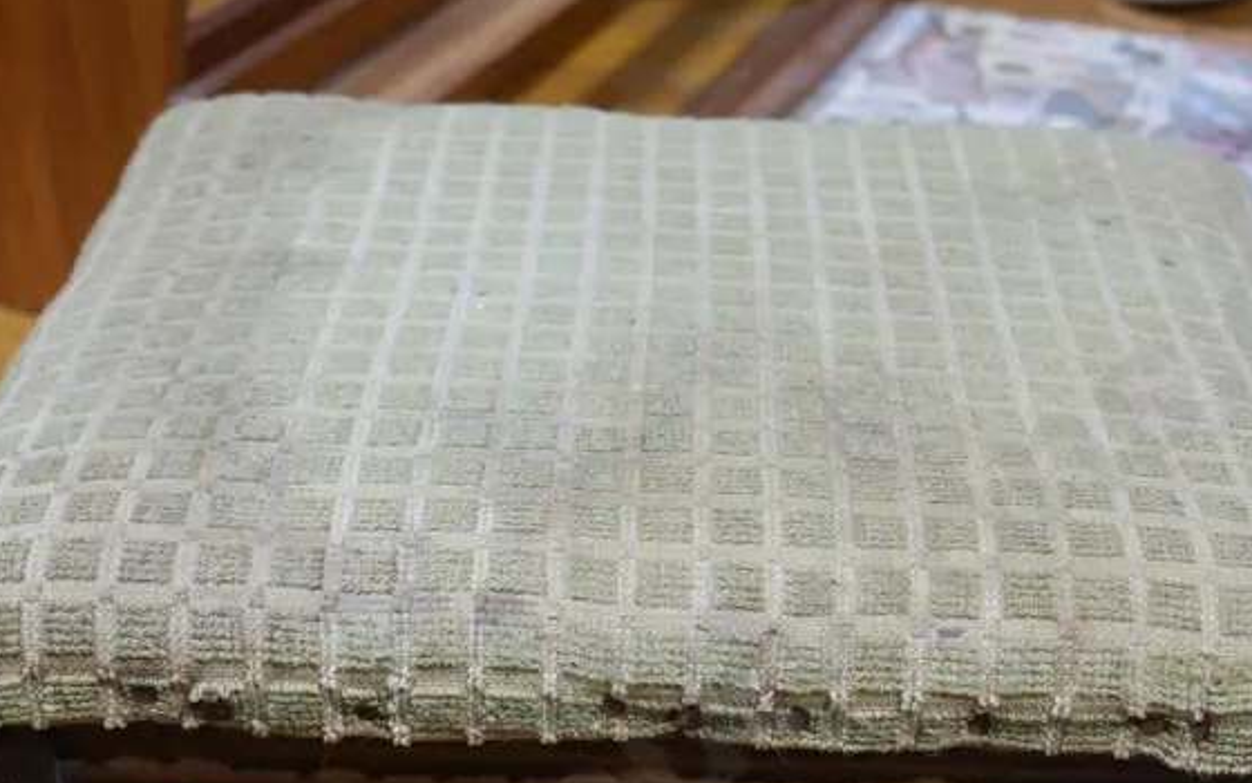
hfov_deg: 32.9
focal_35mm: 62
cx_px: 700
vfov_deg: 20.4
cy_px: 739
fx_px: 2116
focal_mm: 16
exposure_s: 1/60
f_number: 3.6
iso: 250
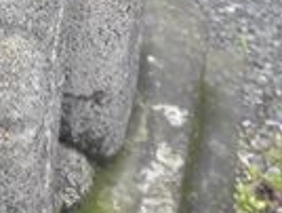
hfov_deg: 17.3
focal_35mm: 105
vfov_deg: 12.5
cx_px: -110
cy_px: -207
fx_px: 857
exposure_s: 1/80
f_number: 3.1
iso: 160
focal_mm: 4.3
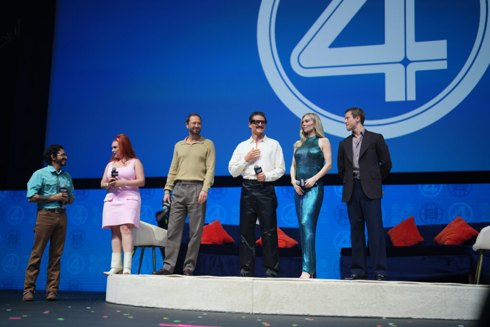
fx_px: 681
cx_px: 245
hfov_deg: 39.6
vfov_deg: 27.0
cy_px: 164
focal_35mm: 50
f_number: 1.2
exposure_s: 1/320
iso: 200
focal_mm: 50
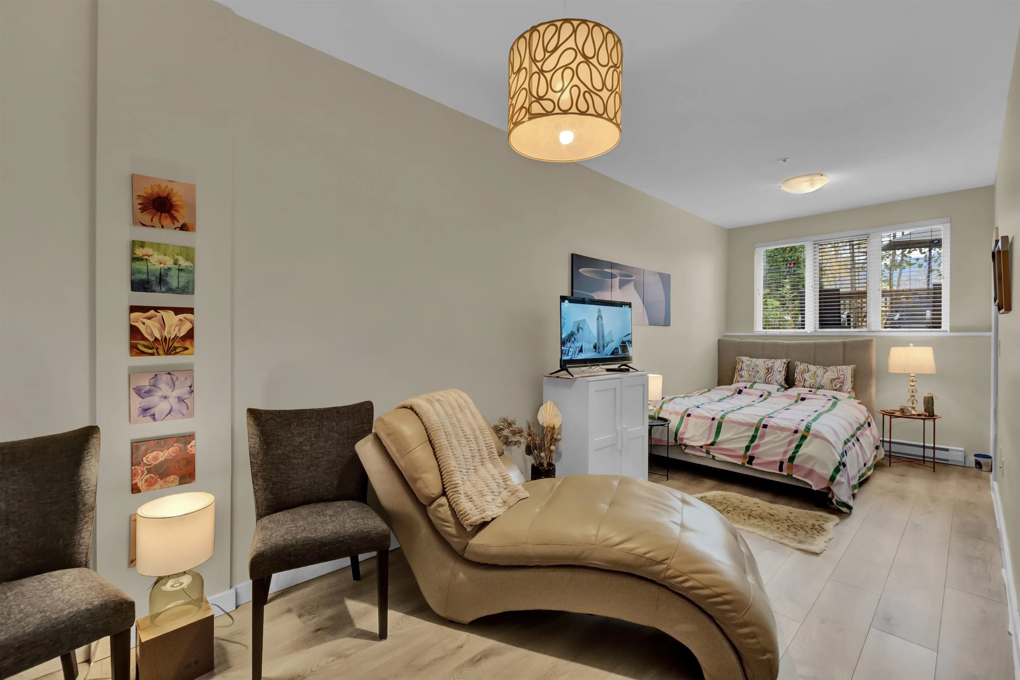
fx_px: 425
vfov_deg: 77.3
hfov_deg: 100.4
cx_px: 510
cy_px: 340
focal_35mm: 15
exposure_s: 1/80
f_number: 4
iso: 1000
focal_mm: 10
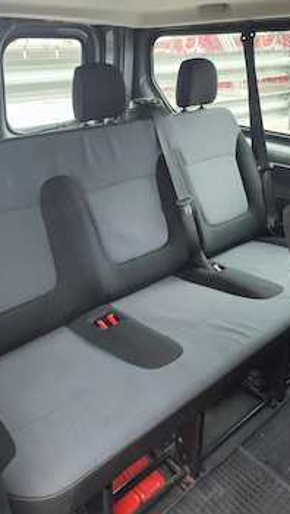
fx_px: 423
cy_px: 223
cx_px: 110
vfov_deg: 62.3
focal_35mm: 31
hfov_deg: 37.6
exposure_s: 1/33
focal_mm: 6.04
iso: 88
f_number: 1.9
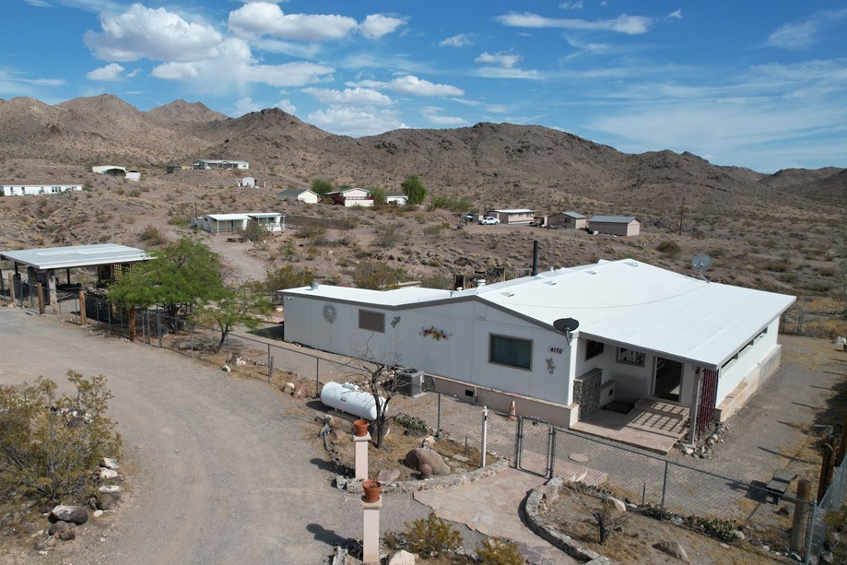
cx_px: 349
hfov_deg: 68.9
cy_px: 290
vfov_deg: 49.6
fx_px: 612
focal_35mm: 26
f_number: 2.8
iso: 100
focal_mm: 8.38
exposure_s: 1/2500
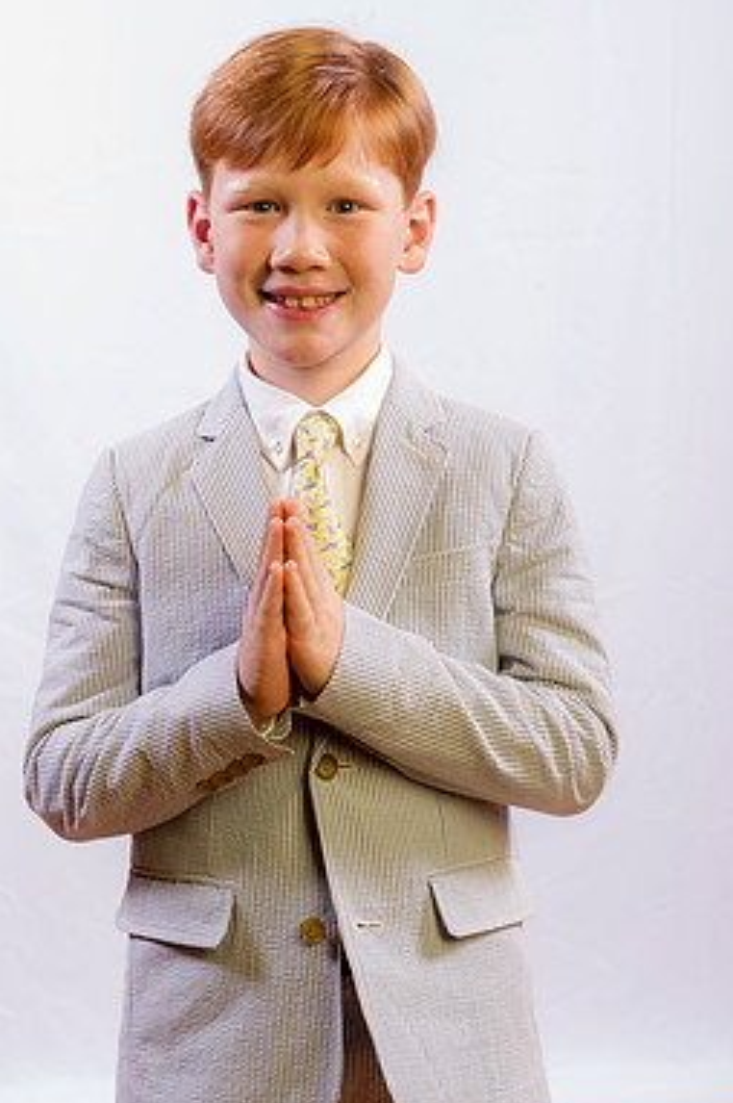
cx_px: 313
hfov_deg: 18.6
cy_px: 482
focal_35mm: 73
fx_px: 2233
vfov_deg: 27.7
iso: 100
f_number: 8
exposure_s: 1/160
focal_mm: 62
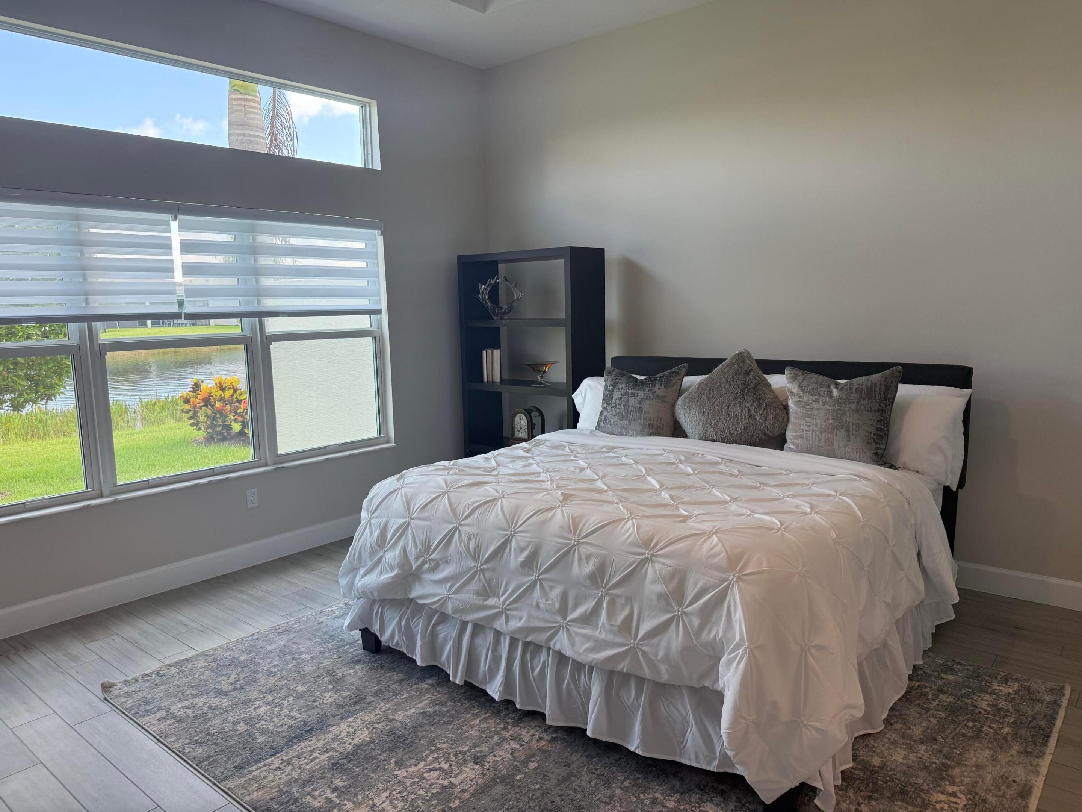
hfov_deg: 71.6
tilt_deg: -8.0
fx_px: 750
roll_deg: +0.7
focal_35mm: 24
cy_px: 406
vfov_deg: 56.8
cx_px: 541
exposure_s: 1/229
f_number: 1.78
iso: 100
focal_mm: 6.76
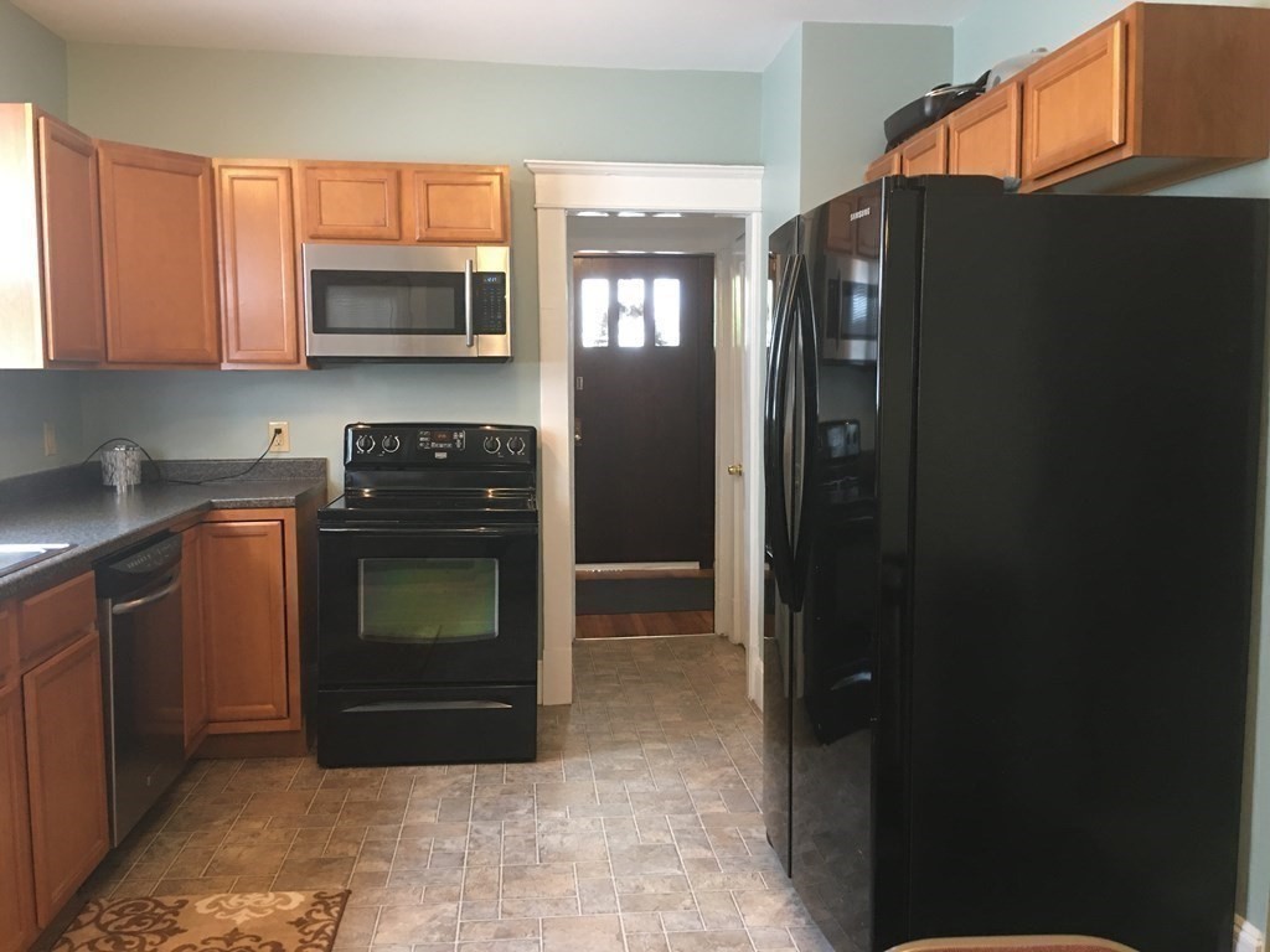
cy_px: 476
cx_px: 635
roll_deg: -0.2
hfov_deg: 61.7
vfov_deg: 48.2
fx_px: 1064
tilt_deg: -4.4
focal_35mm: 29
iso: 80
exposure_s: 1/15
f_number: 2.2
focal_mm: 4.15
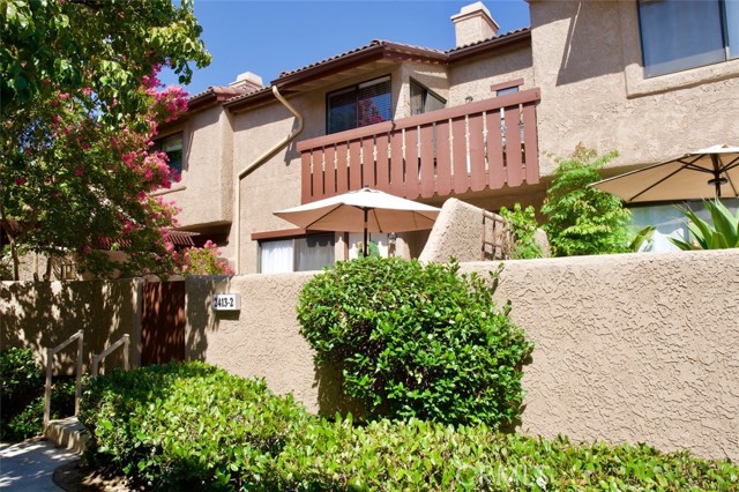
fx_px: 492
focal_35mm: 24
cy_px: 246
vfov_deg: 53.1
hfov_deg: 73.8
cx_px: 370
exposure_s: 1/160
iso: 100
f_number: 8
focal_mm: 16
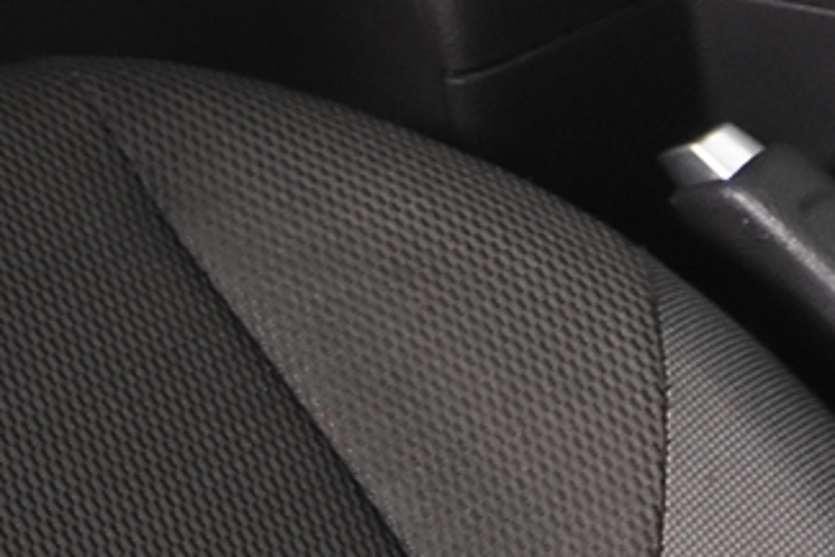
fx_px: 4107
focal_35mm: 177
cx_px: -319
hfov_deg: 11.3
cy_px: -988
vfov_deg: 7.1
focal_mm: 20
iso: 1600
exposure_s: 1/40
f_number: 3
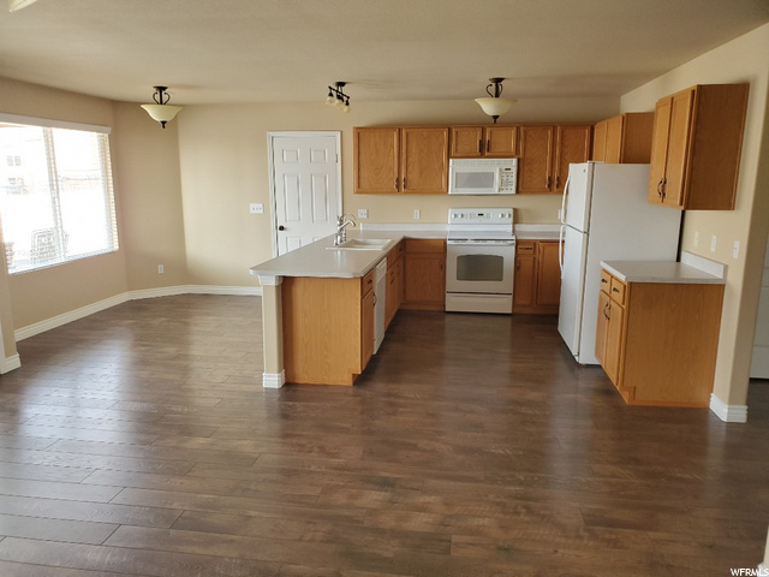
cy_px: 288
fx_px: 578
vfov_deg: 53.1
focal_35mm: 26
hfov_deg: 67.3
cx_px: 384
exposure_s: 1/50
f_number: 2.4
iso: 200
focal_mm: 4.3
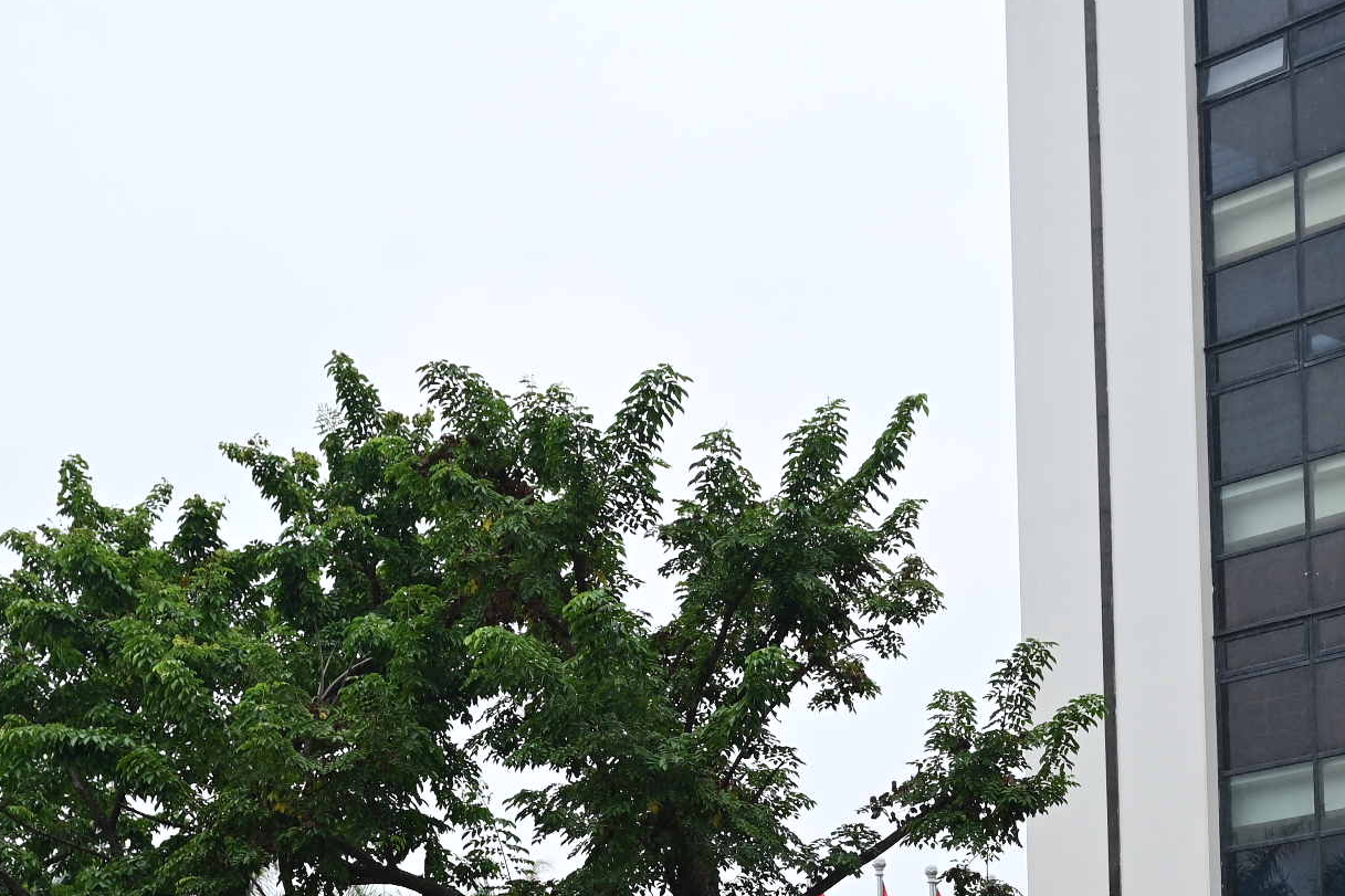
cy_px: 1109
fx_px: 3109
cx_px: 673
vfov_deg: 15.7
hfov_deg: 24.4
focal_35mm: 83
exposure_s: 1/160
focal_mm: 33.5
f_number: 5.6
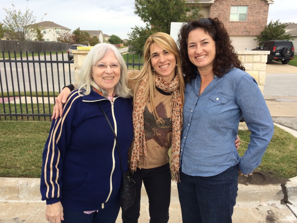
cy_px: 112
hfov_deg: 61.7
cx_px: 148
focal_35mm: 29
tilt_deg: -14.9
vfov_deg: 48.2
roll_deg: +0.5
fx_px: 249
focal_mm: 4.15
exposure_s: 1/562
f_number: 2.2
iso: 32
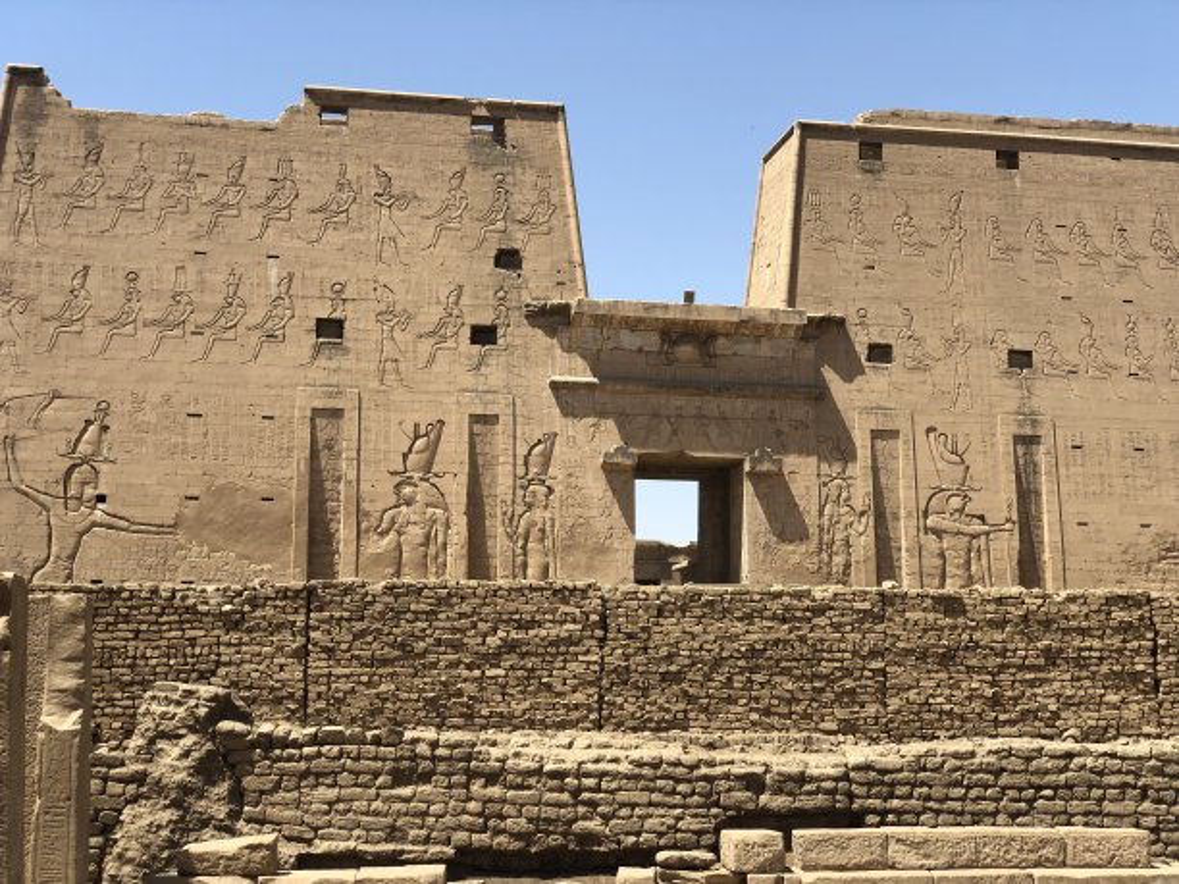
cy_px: 442
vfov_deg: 28.0
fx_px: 1771
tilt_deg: +8.6
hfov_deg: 36.8
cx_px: 590
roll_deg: -0.4
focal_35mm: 52
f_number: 2.4
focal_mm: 6
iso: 16
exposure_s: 1/941
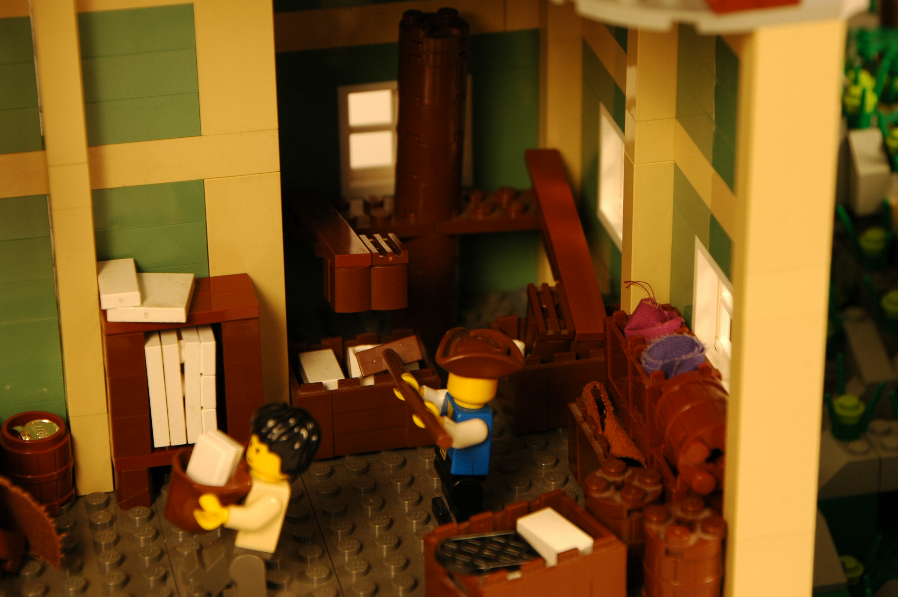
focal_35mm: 128
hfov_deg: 16.1
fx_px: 3178
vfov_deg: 10.7
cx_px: 449
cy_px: 298
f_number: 7.1
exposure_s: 1/30
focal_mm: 85
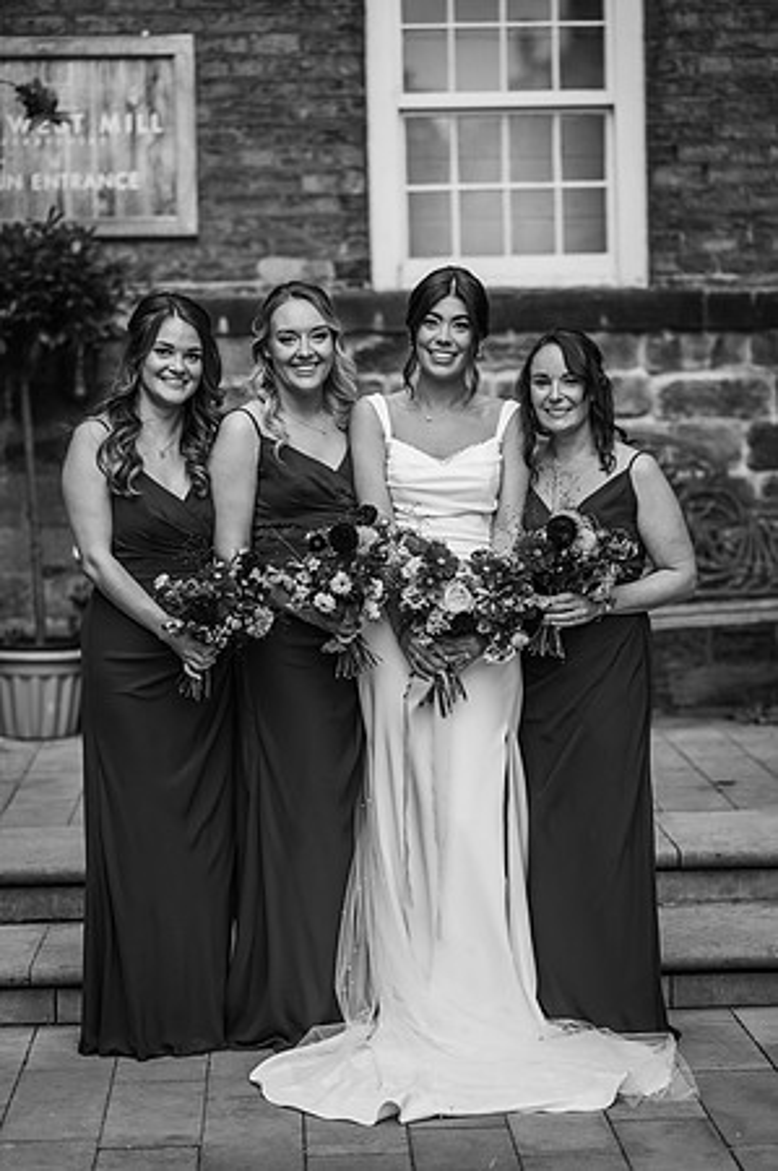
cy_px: 586
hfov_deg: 16.0
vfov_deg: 23.9
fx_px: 2762
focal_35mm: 85
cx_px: 389
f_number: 2.2
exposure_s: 1/1000
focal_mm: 85
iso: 100
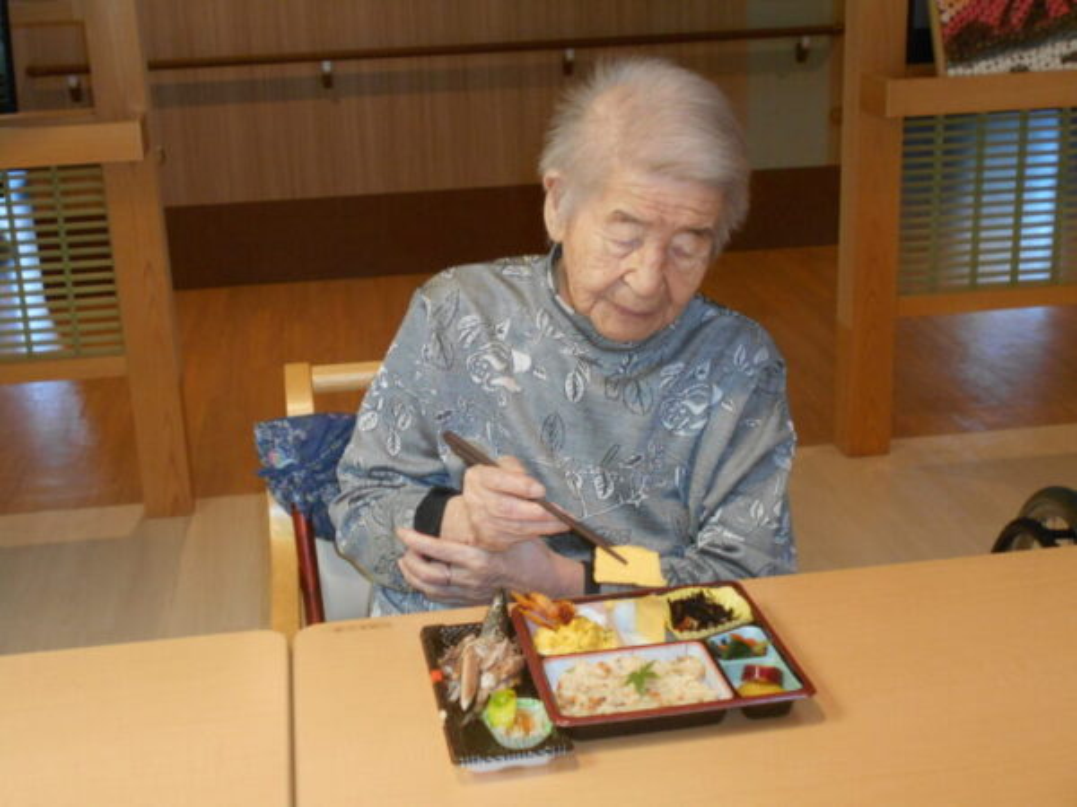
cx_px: 538
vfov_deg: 29.1
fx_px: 1556
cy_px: 404
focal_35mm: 50
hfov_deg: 38.2
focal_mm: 8.8
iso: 360
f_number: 4.5
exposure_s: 1/60
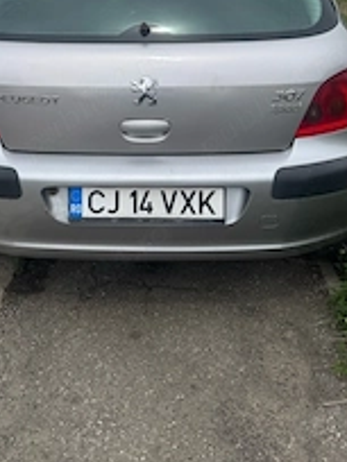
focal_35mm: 47
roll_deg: +0.3
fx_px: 628
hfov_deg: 30.8
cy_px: 129
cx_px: 141
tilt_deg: -19.5
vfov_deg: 39.6
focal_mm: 6.76
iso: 80
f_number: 1.78
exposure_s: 1/4049
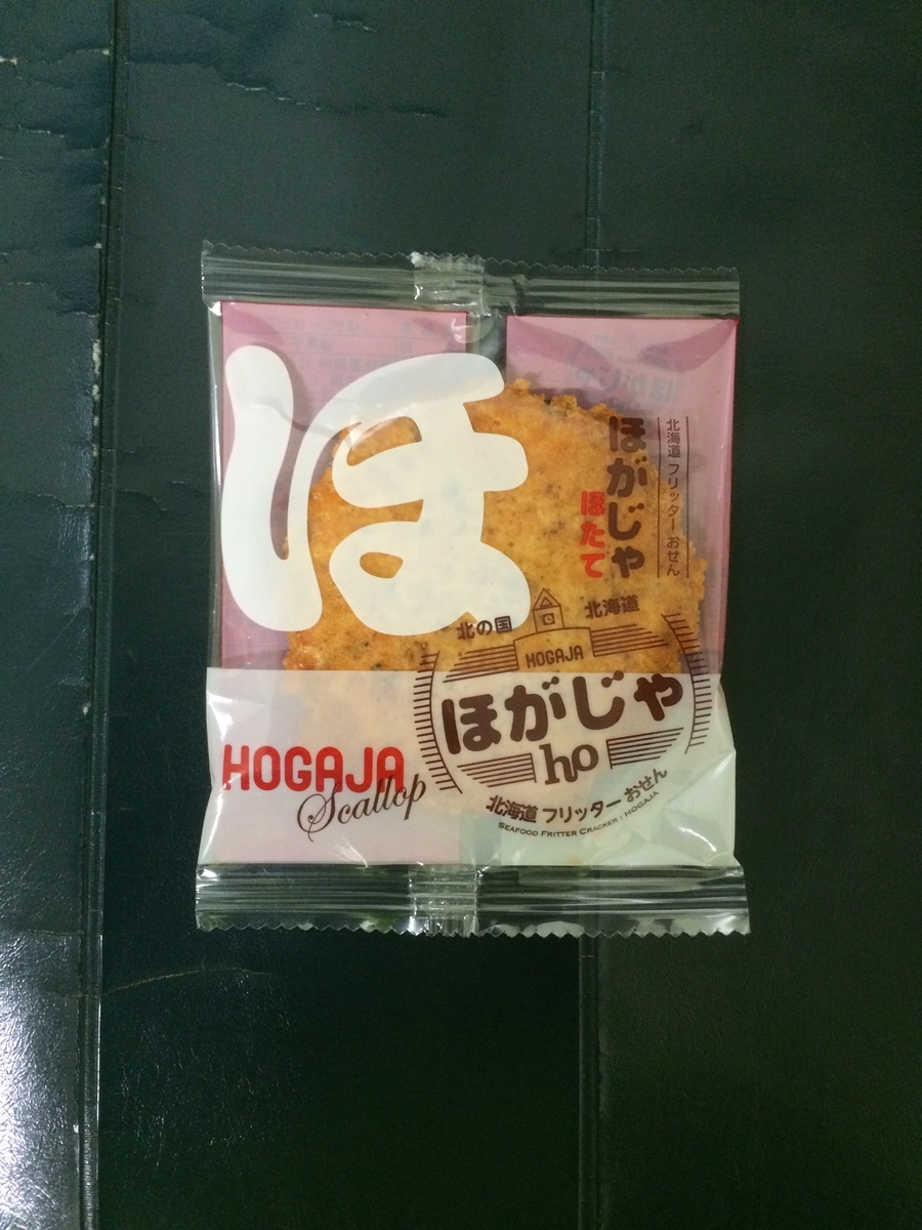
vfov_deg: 61.7
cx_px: 461
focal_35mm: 29
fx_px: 1030
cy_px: 615
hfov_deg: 48.2
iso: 320
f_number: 2.2
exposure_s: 1/30
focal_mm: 4.15
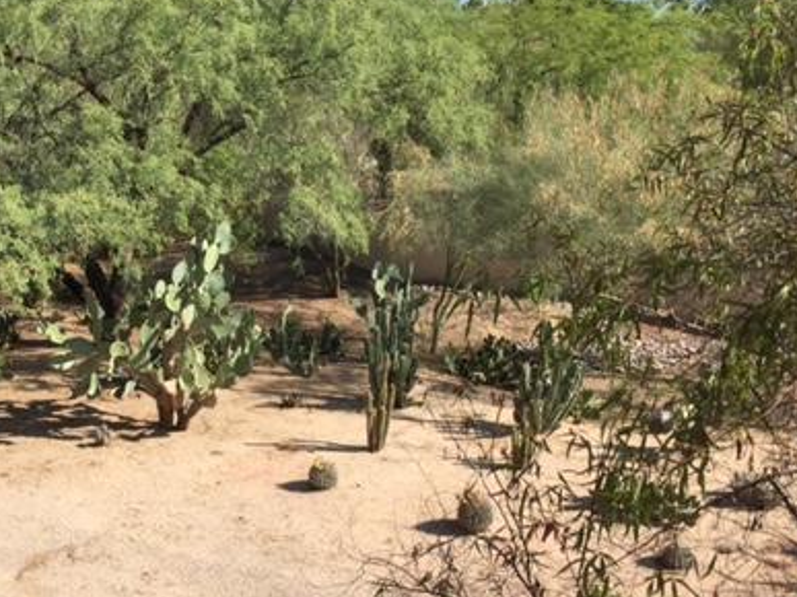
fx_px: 1105
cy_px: 301
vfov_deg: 30.2
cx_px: 288
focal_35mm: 48
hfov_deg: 39.3
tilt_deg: -11.3
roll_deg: -1.7
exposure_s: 1/1464
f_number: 2.2
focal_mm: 4.15
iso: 32
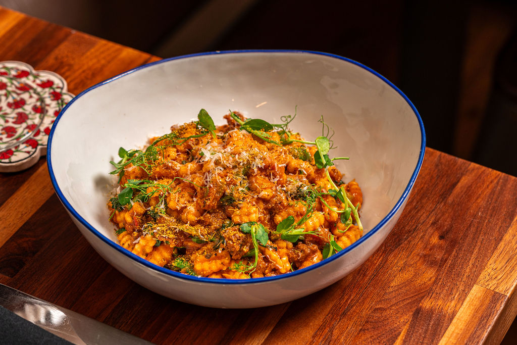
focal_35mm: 90
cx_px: 258
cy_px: 172
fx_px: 1293
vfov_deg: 15.2
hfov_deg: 22.6
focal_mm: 90
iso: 400
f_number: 7.1
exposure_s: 1/200
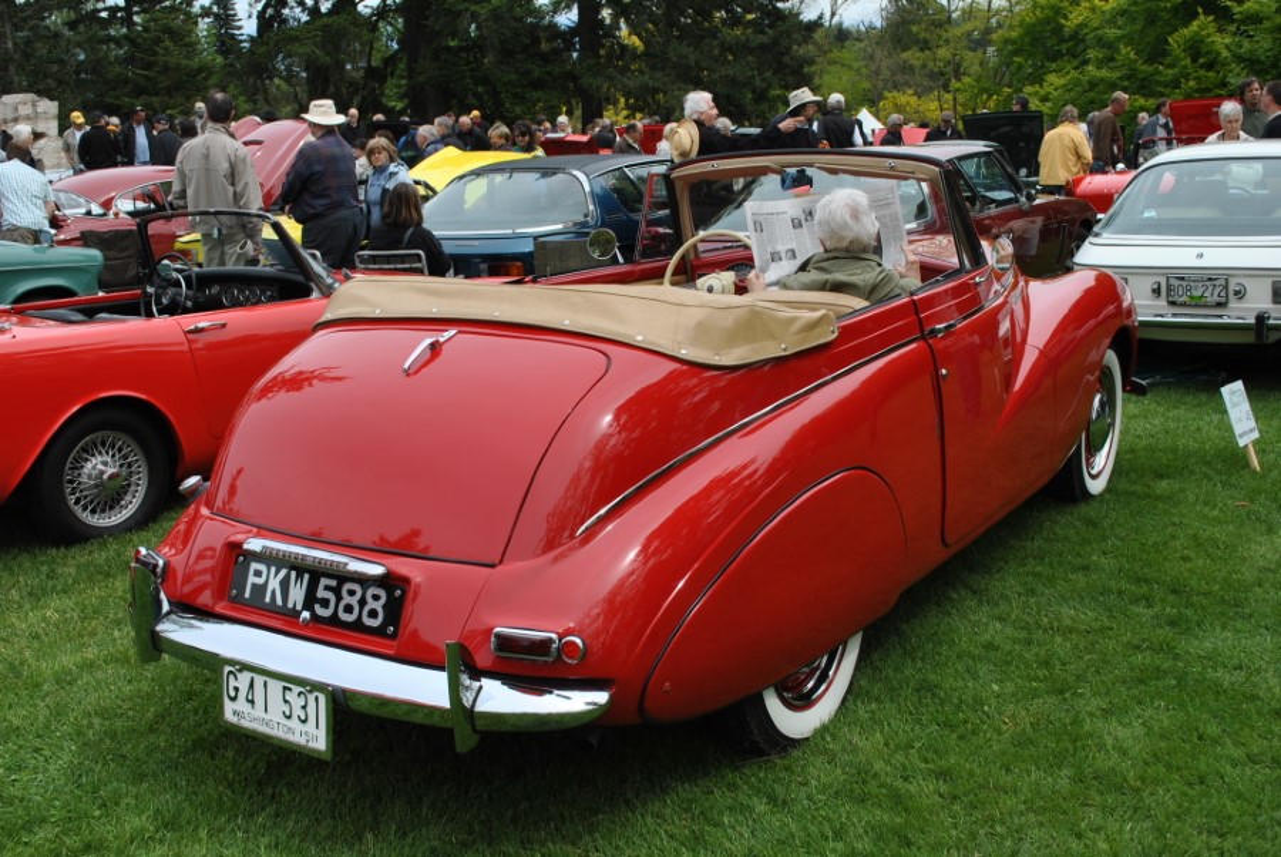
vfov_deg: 34.3
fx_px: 1389
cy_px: 428
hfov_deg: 49.5
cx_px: 640
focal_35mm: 39
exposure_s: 1/320
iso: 200
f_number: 9
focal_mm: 26
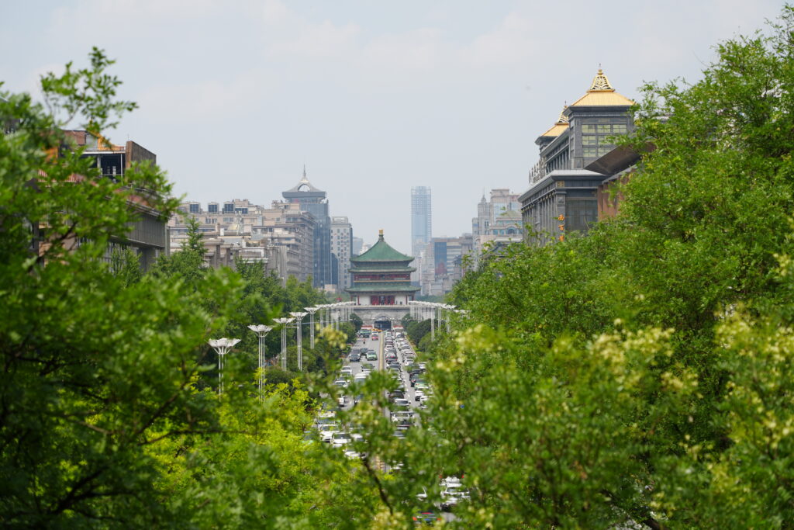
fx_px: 2316
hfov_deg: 19.5
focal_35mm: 105
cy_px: 265
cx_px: 397
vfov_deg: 13.0
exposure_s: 1/640
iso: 100
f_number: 5
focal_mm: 105
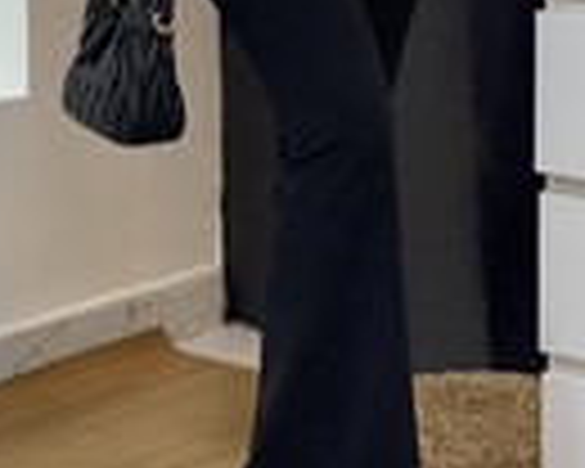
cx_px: 279
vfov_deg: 9.5
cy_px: -101
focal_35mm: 161
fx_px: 2788
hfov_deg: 12.0
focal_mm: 6
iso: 100
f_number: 2
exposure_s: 1/100
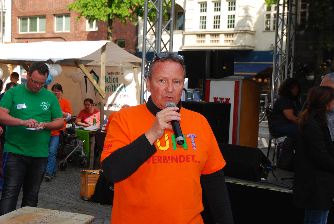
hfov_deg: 34.4
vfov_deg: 23.5
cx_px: 164
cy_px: 113
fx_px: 539
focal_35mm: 58
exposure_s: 1/160
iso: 100
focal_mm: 38
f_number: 6.3
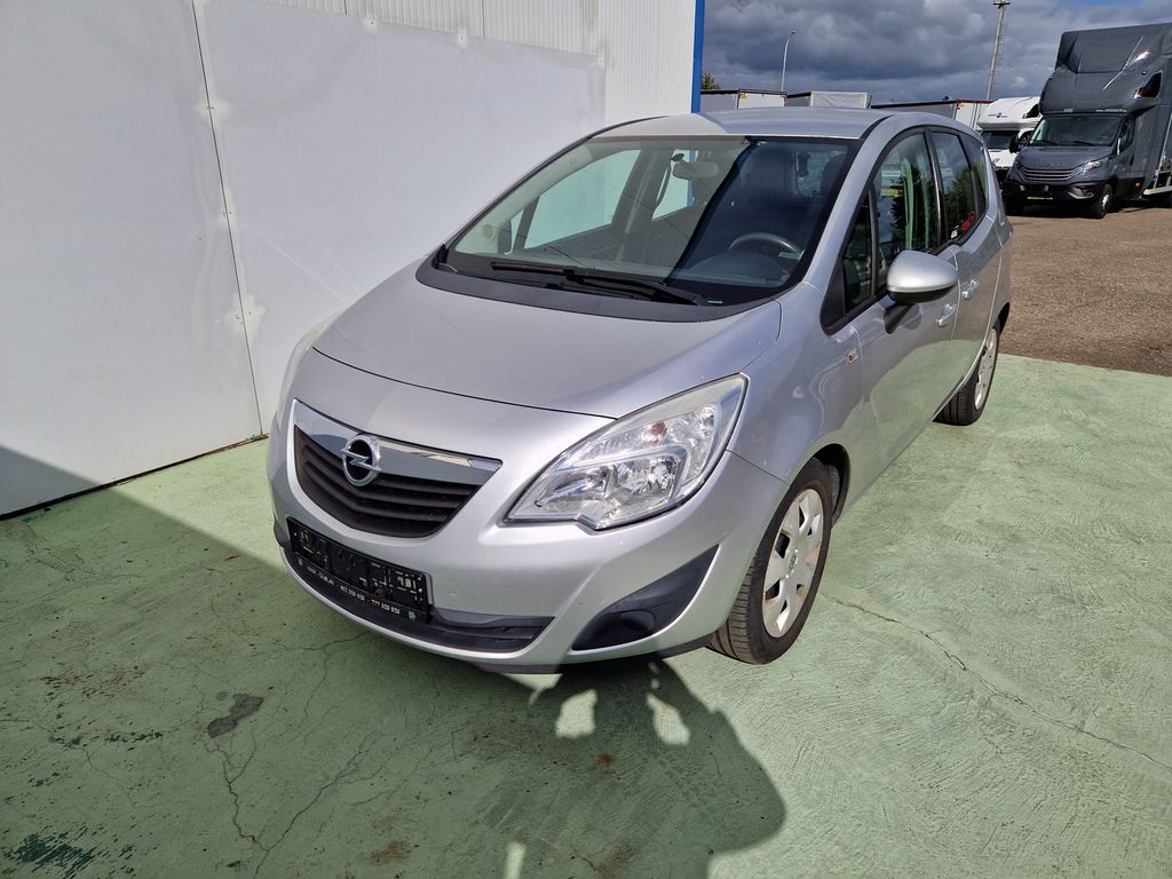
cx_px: 586
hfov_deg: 73.9
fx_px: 779
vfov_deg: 58.9
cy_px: 440
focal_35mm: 23
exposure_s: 1/4576
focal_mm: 5.4
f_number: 1.8
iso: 50
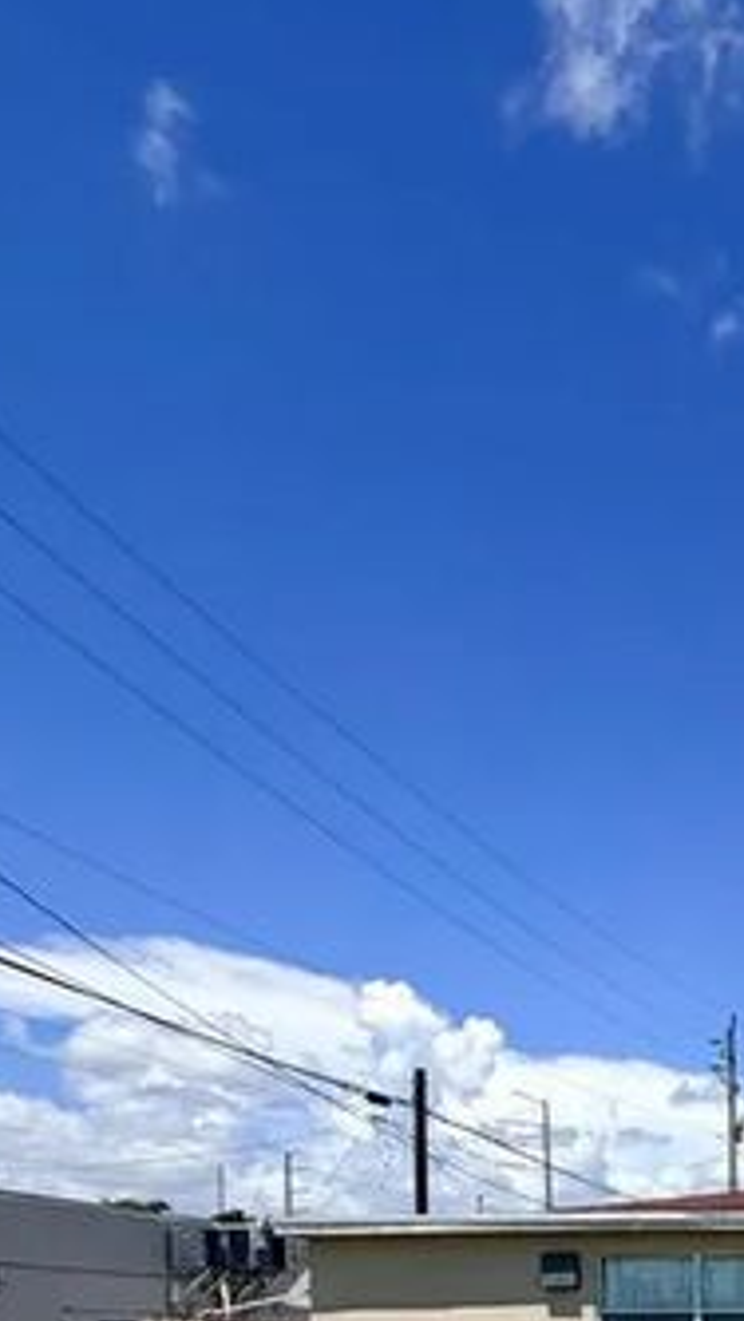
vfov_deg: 42.5
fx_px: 1367
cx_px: 1033
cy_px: 1394
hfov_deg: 25.1
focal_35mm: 39
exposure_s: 1/1534
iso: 20
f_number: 2.2
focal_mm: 2.22
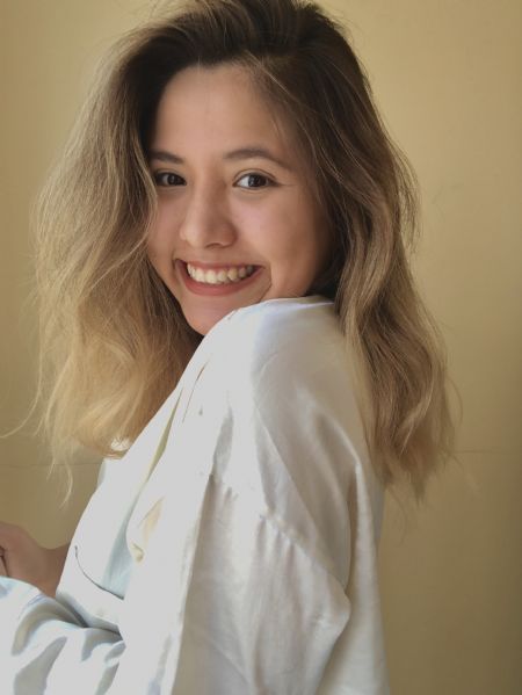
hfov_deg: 44.2
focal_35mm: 32
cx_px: 261
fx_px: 643
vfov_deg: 56.8
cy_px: 348
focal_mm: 2.87
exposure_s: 1/120
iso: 40
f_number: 2.2
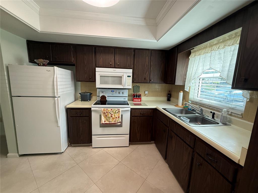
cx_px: 129
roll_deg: -2.2
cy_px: 96
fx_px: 104
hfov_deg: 102.1
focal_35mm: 14
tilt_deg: -9.1
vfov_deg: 85.7
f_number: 2.2
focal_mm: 2.22
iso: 250
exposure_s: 1/120
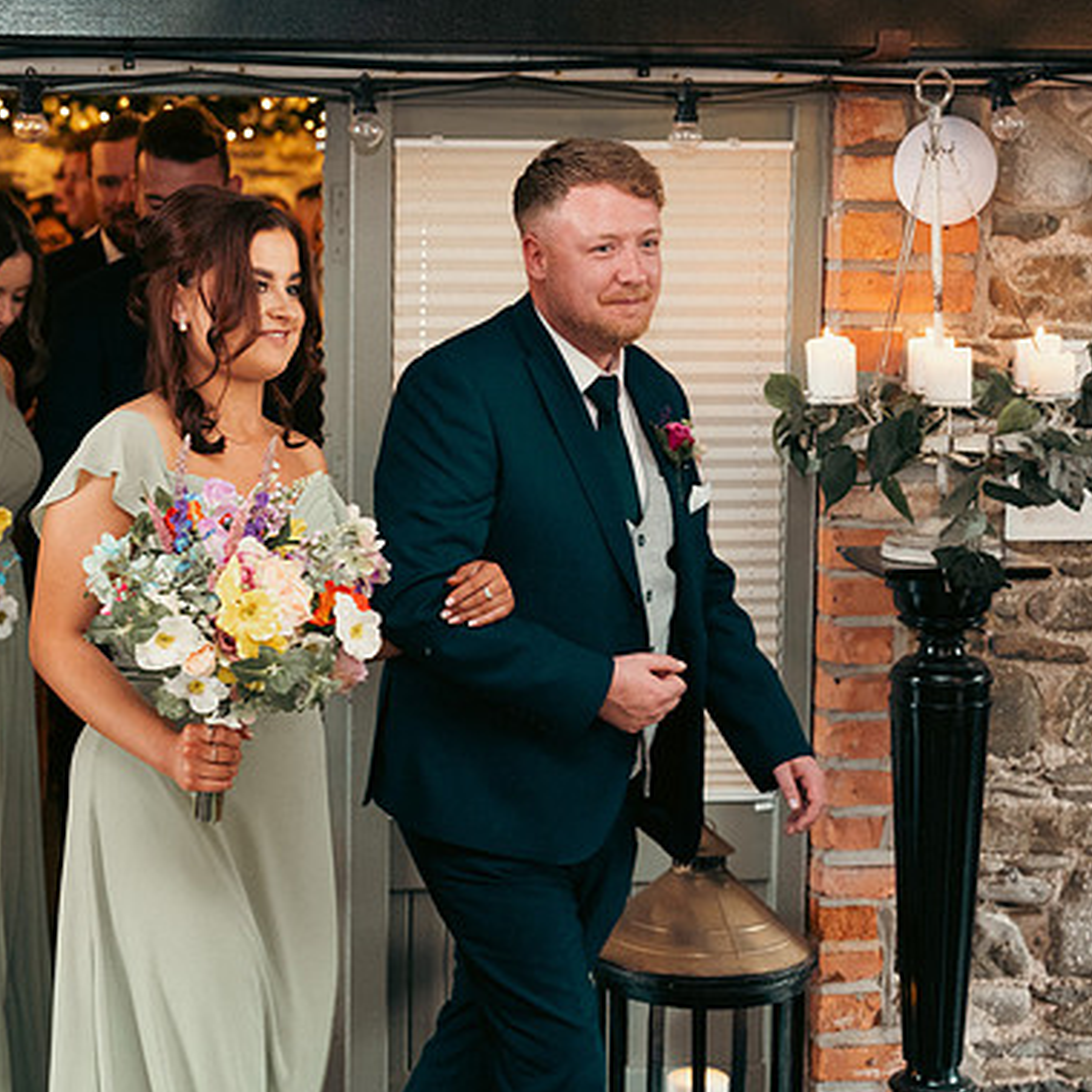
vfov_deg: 24.7
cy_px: 550
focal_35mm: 70
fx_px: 2498
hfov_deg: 24.5
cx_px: 356
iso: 2500
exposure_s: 1/160
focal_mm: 54
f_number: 3.5
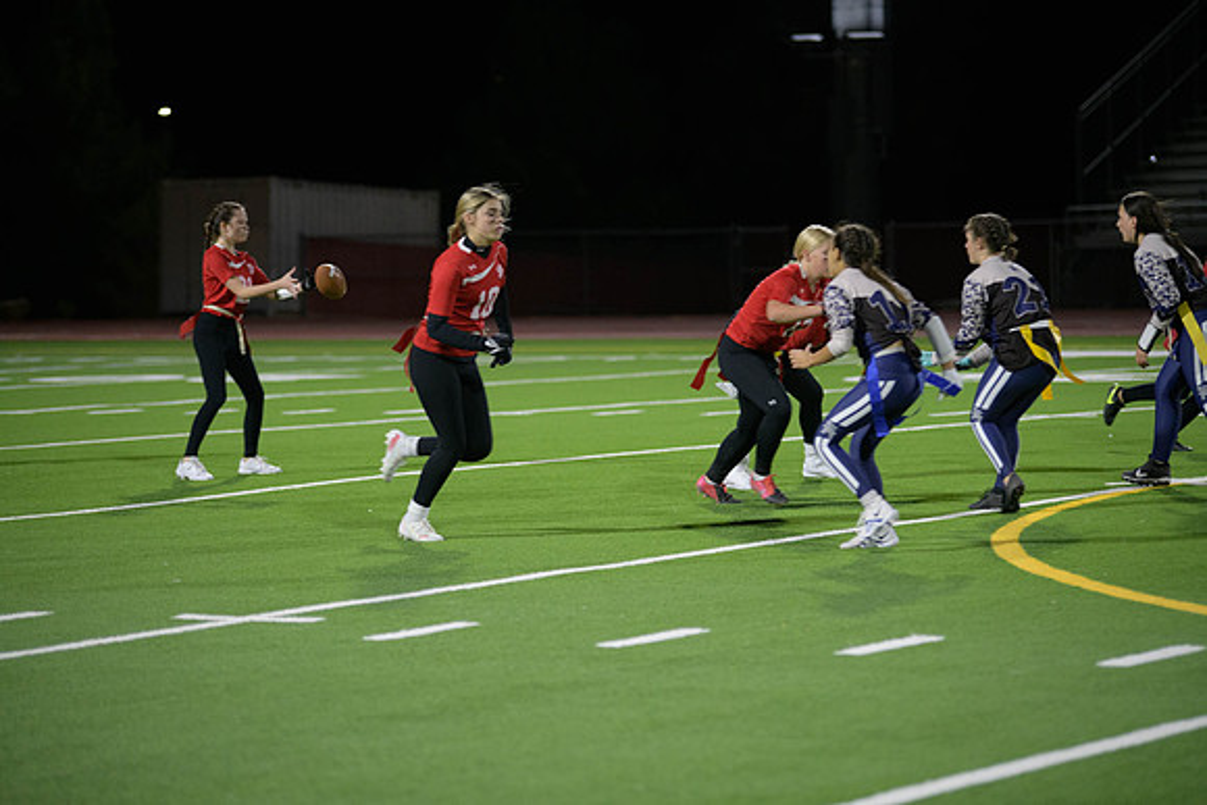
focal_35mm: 145
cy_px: 402
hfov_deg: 14.2
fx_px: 4862
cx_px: 604
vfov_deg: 9.5
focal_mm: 145
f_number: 2.8
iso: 2800
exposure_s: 1/640
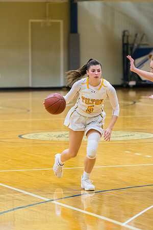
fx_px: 1195
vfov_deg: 11.0
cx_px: 76
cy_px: 115
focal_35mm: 188
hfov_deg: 7.3
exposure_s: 1/400
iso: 3200
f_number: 3.2
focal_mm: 125
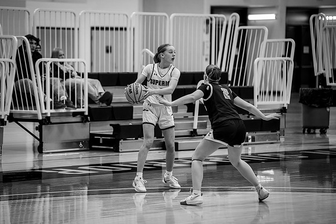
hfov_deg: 13.5
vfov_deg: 9.0
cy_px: 112
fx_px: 1417
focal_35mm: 152
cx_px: 143
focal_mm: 132
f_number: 3.2
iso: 1600
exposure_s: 1/640
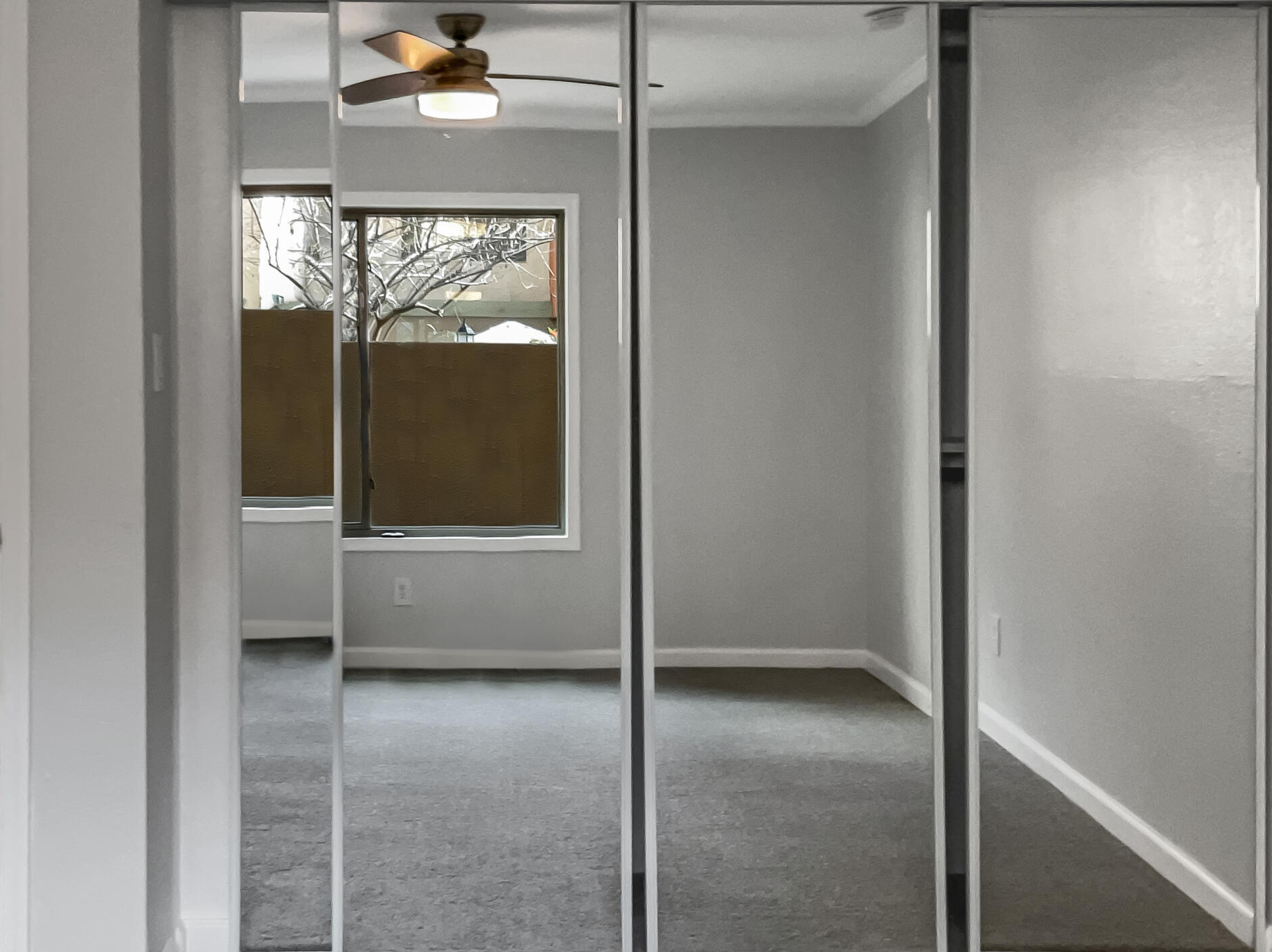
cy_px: 561
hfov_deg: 41.3
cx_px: 628
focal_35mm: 46
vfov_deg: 31.4
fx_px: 1689
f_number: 1.8
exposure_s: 1/60
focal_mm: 3
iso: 160
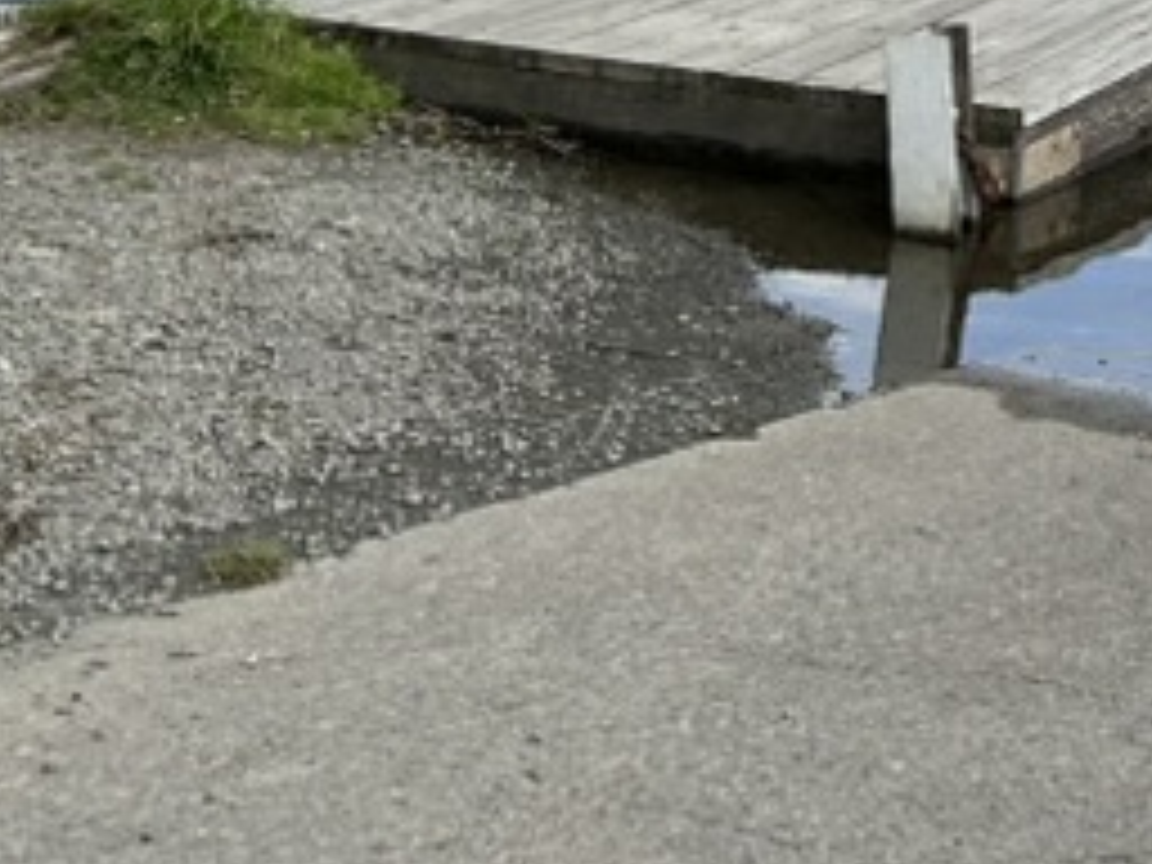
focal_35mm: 104
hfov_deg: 17.2
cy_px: -756
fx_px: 3461
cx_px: 1674
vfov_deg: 12.8
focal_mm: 5.7
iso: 50
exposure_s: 1/3257
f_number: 1.5
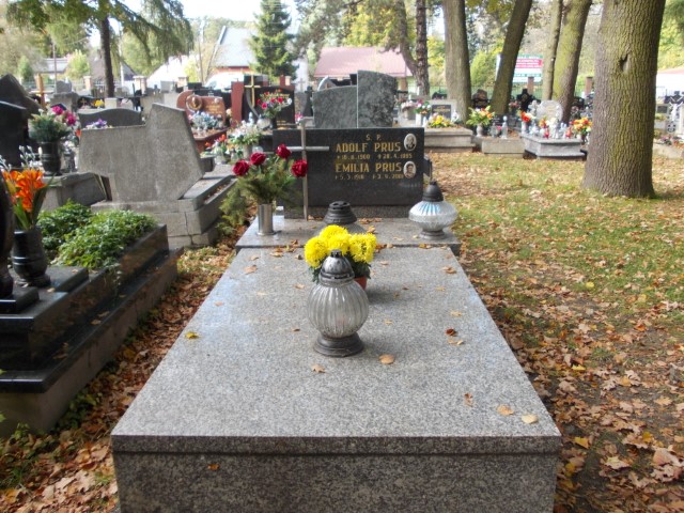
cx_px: 342
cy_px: 256
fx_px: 553
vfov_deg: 49.7
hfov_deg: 63.4
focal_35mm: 28
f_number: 2.7
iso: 80
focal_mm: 4
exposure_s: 1/100
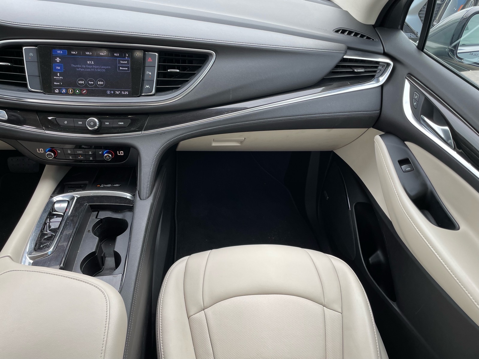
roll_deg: -7.4
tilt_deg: -38.2
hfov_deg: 67.3
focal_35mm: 26
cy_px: 180
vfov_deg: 53.1
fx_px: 360
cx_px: 240
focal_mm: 4.2
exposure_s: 1/182
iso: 32
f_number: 1.6
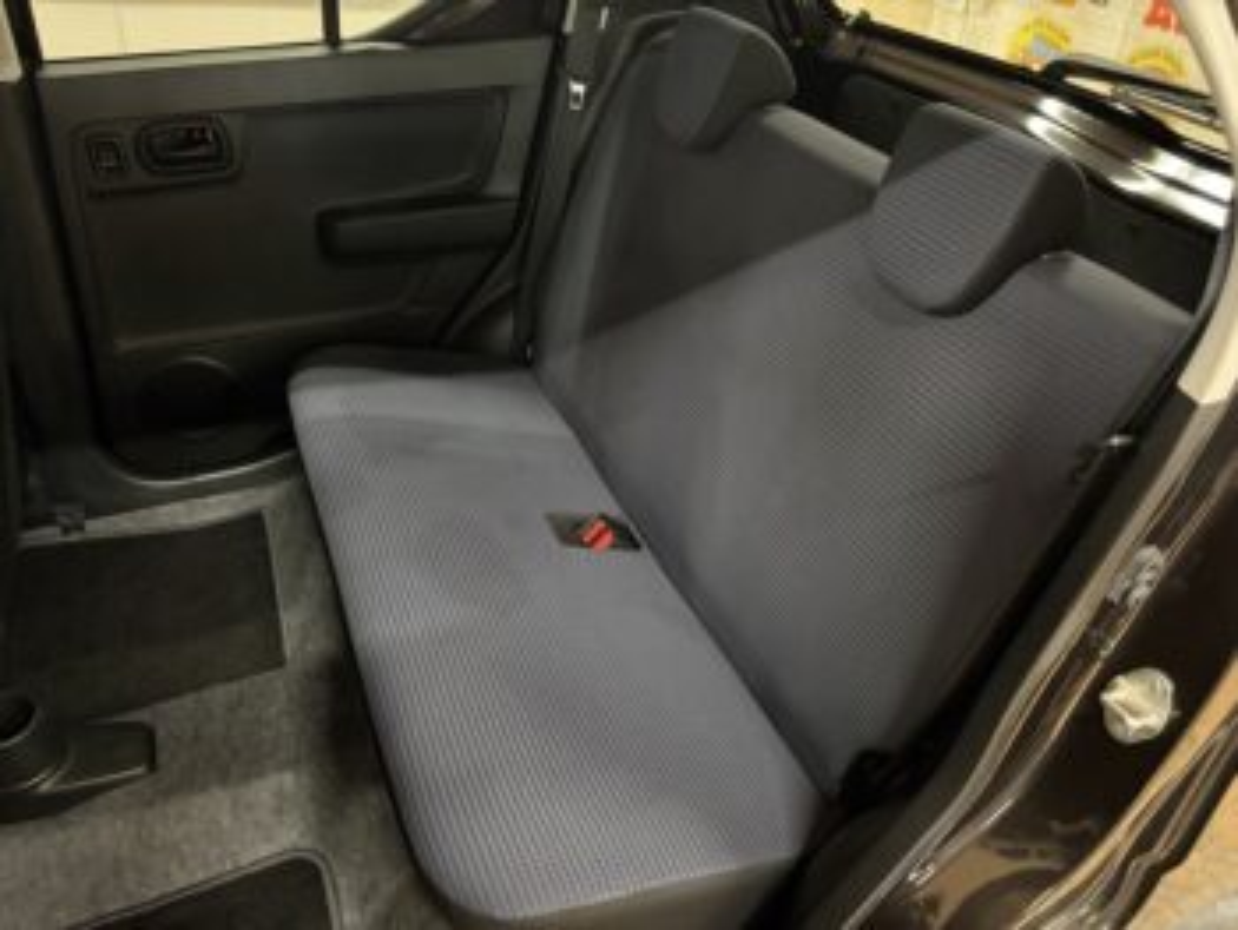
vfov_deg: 53.1
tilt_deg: -32.8
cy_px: 465
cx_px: 619
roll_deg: -3.8
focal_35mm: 26
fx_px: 930
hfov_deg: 67.3
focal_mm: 5.96
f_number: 1.6
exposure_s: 1/25
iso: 800
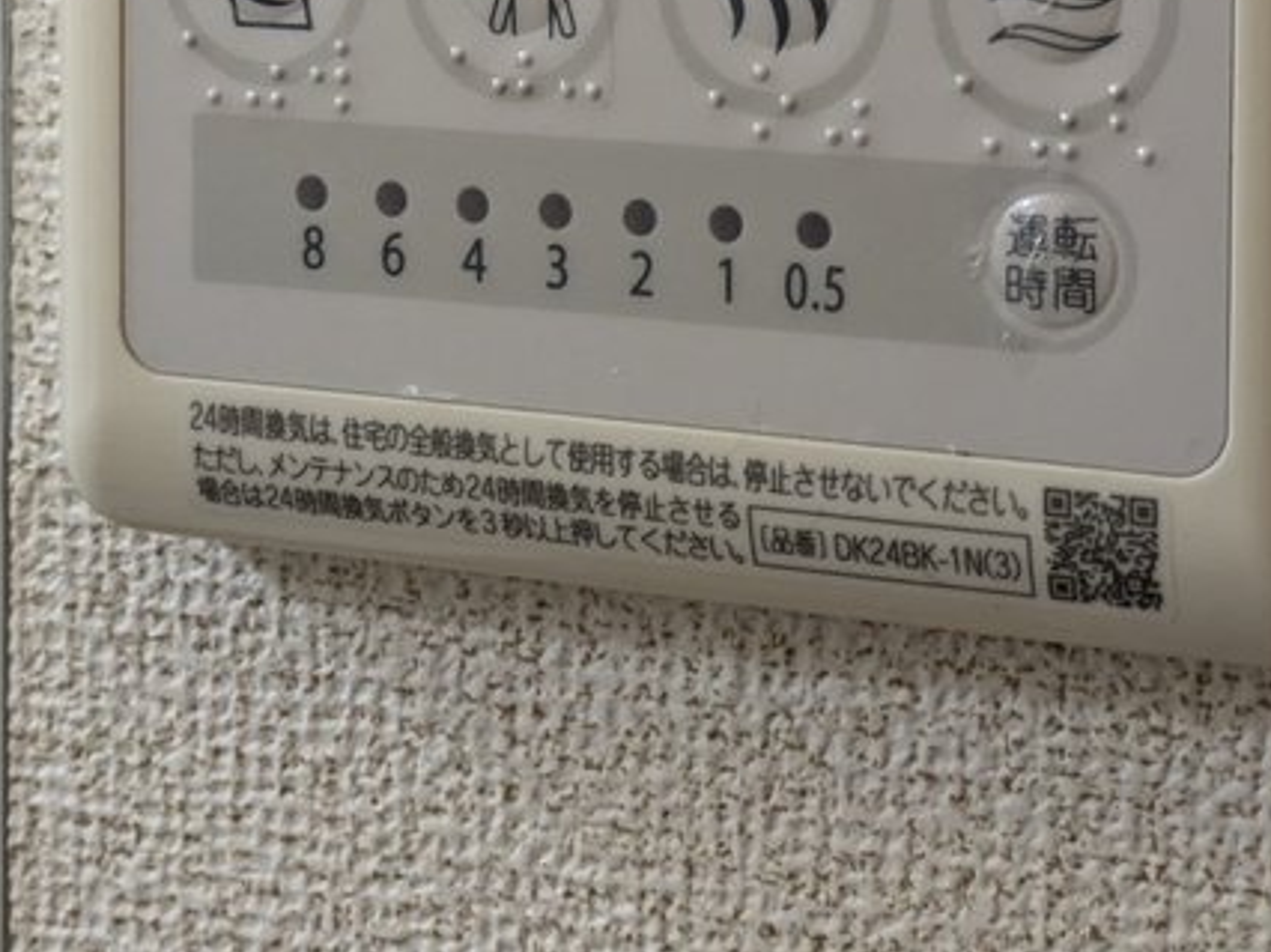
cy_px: -116
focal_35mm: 115
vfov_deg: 12.6
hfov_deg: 17.1
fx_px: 4220
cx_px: 689
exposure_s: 1/120
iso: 209
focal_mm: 5.43
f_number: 1.89
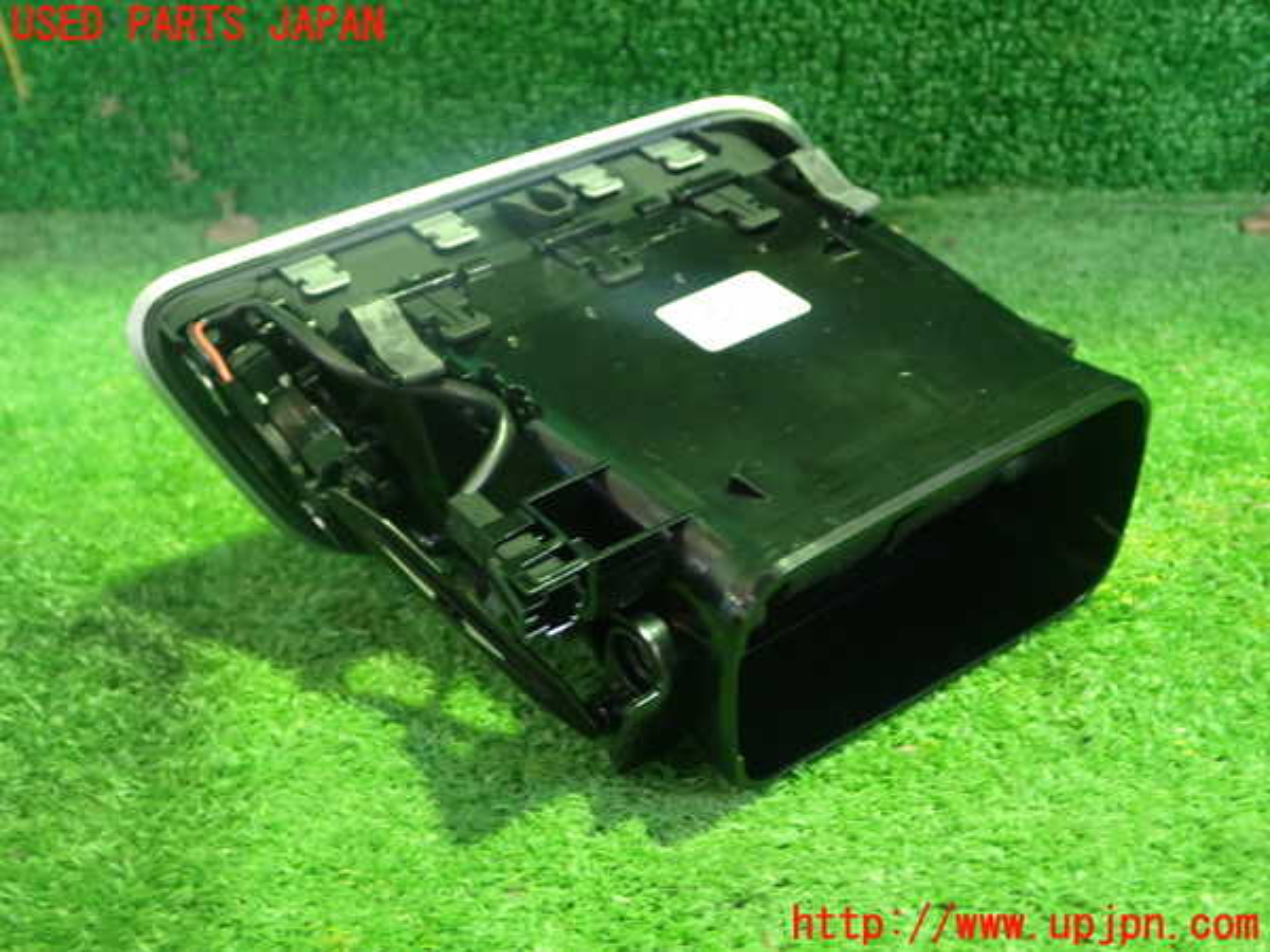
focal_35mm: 36
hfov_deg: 51.4
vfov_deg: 39.7
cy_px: 476
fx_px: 1321
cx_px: 635
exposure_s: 1/13
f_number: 2.5
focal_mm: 6.37
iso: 800
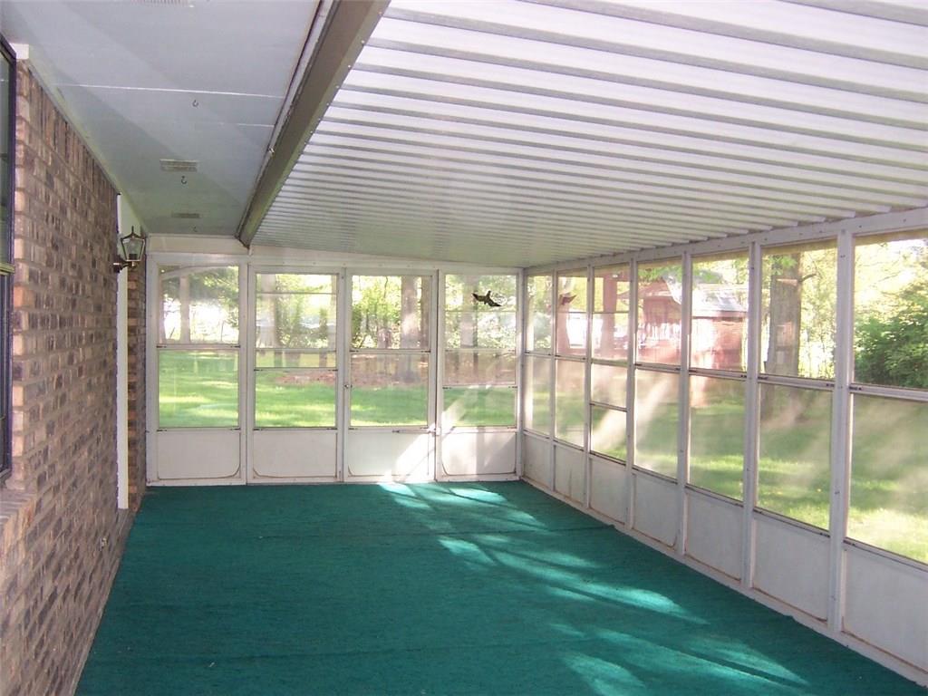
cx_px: 464
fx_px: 965
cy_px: 348
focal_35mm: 36
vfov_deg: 39.7
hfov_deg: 51.4
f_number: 2.8
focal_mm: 5.6
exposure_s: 1/60
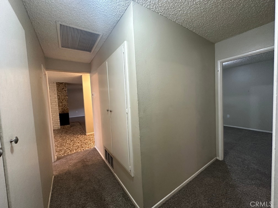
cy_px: 104
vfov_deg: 85.7
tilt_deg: -2.2
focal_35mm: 14
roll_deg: +2.3
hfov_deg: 102.1
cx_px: 139
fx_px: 112
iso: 400
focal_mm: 2.22
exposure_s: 1/60
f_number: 2.2
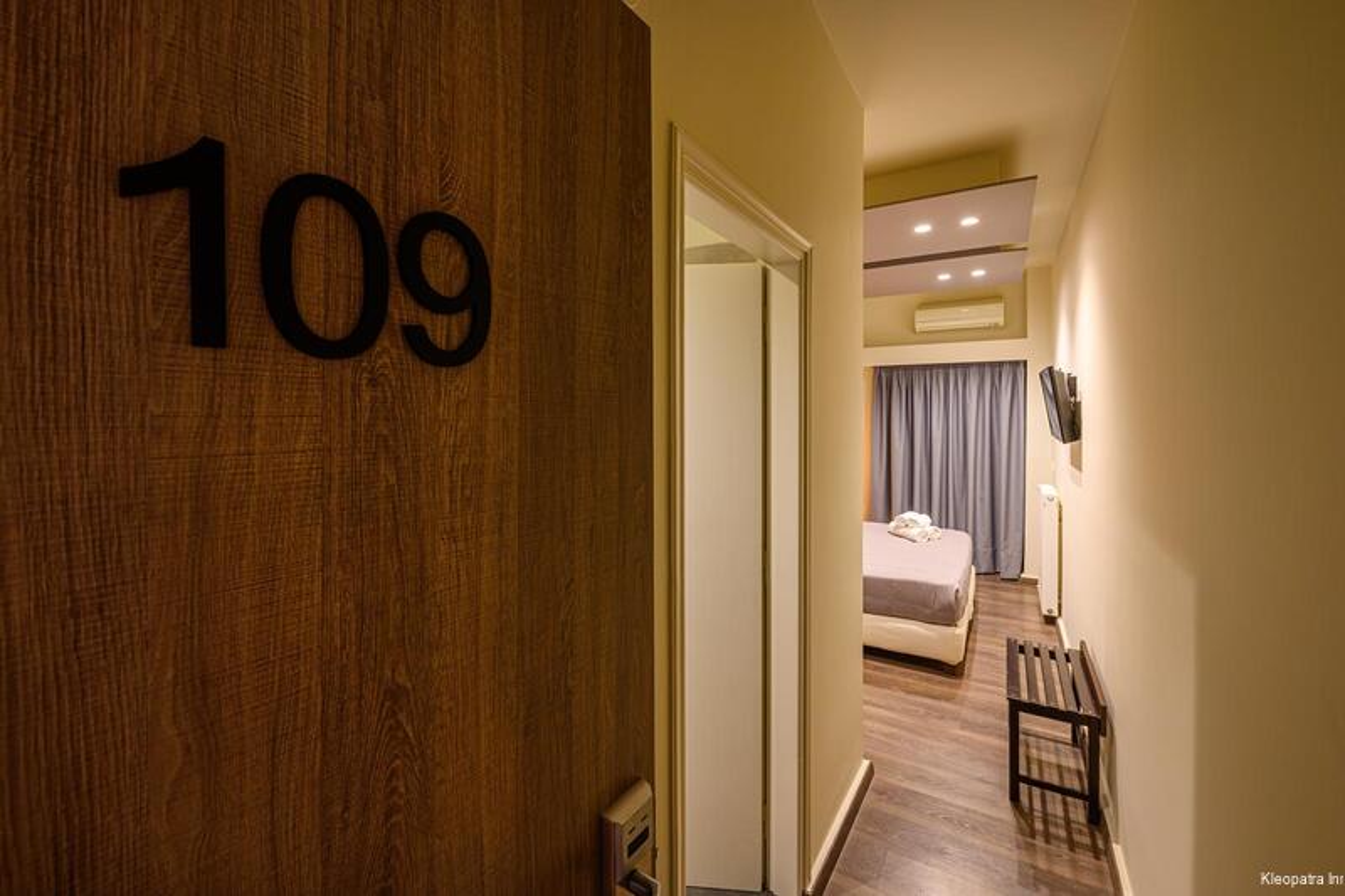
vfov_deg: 81.2
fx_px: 523
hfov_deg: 104.3
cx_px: 672
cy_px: 448
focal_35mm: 14
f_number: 11
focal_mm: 14
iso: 100
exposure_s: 3
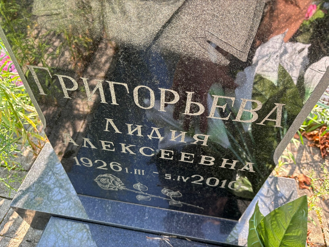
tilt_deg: -46.3
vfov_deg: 53.1
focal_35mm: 26
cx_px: 164
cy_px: 124
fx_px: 247
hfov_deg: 67.3
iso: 64
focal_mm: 5.96
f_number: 1.6
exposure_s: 1/139
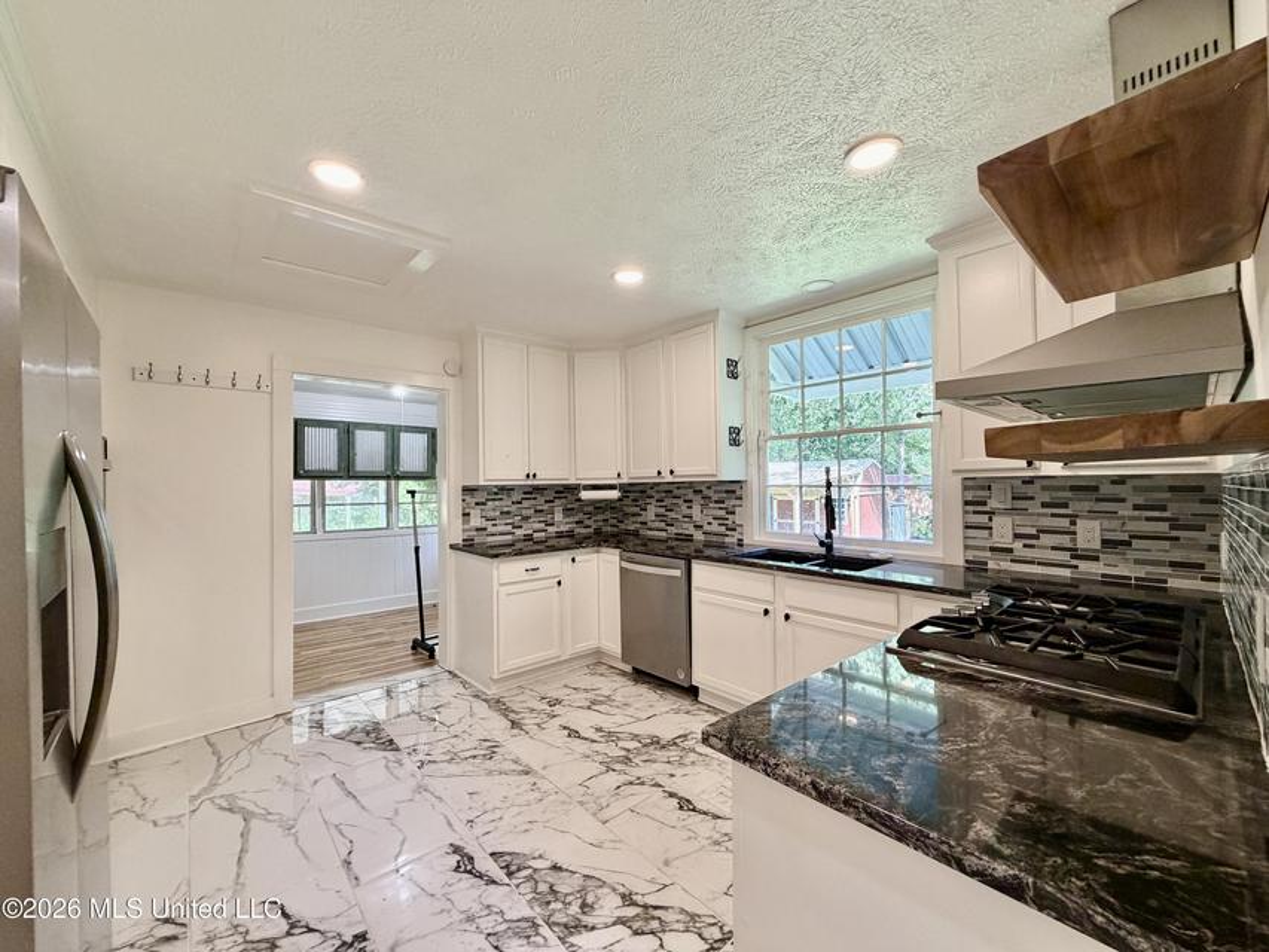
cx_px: 634
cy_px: 476
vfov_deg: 85.7
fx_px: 513
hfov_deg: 102.1
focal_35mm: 14
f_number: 2.2
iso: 200
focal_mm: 2.22
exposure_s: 1/120
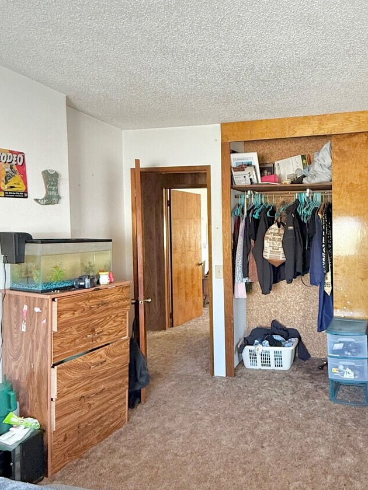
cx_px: 291
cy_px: 247
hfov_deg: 53.3
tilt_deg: -2.5
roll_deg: +0.0
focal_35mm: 24
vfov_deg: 71.6
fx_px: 340
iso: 500
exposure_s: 1/60
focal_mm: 2.22
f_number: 2.2
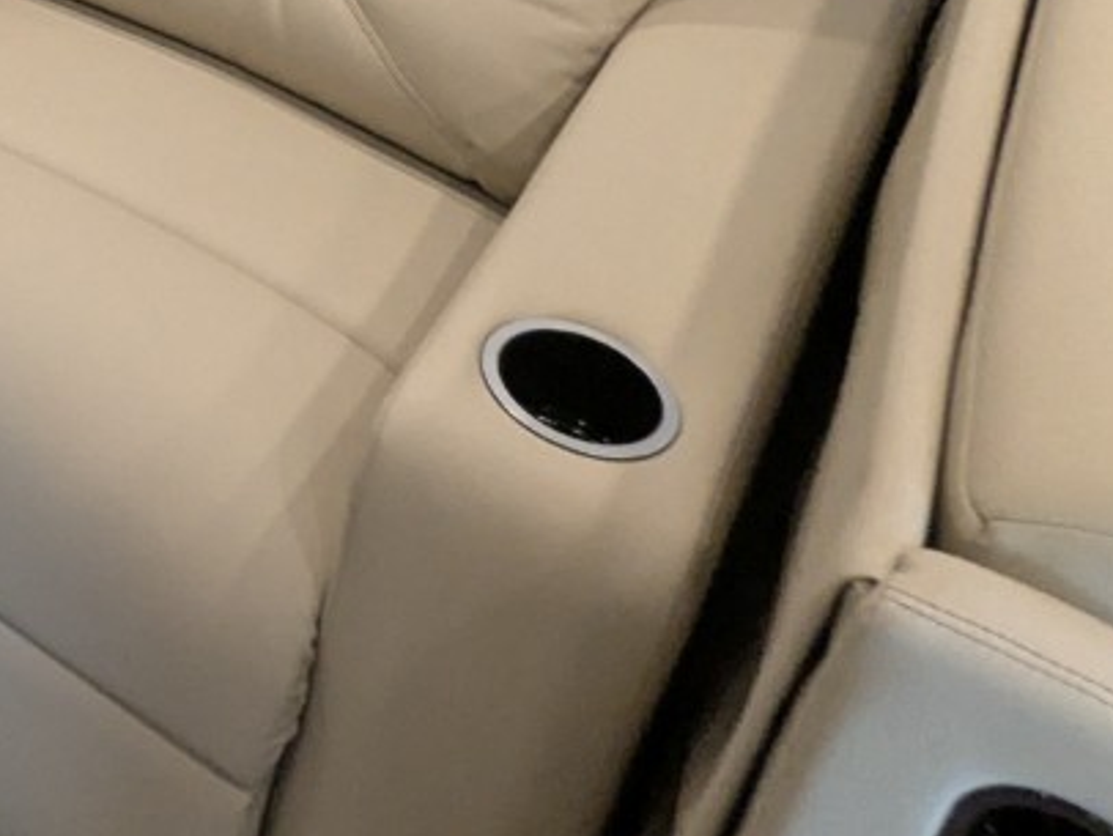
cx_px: -314
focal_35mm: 55
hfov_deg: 28.8
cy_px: -269
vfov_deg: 23.3
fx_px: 1769
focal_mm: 2.35
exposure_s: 1/86.7
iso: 391
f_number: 2.2
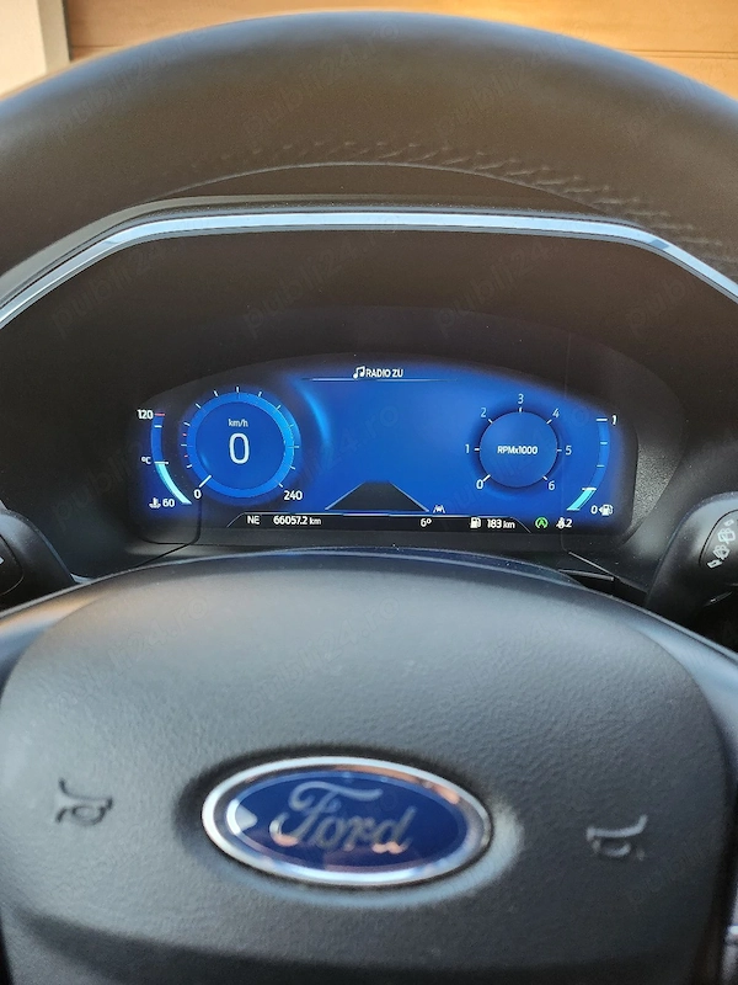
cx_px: 369
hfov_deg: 56.8
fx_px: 682
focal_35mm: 24
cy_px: 492
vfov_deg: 71.6
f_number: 1.8
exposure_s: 1/100
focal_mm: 5
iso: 400
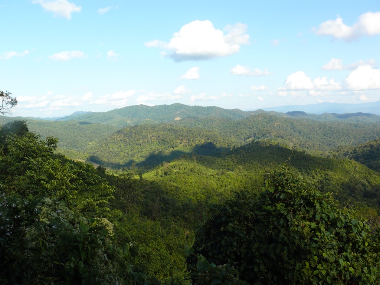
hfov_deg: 52.6
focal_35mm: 35
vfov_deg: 40.7
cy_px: 142
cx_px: 190
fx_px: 384
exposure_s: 1/250
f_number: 5.6
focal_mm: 7.4
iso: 100
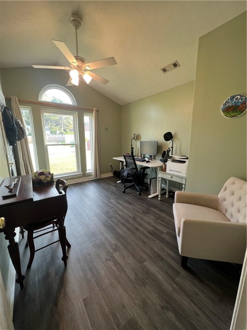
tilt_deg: -10.7
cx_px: 124
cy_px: 165
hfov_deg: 89.9
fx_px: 124
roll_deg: +1.1
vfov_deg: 106.2
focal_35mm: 13
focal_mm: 1.57
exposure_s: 1/60
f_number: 1.8
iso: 160
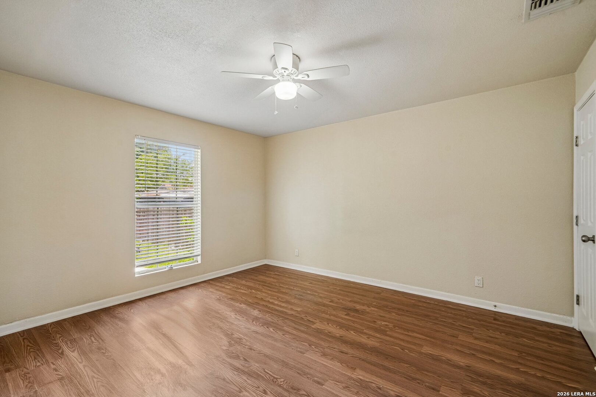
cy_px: 198
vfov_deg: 77.3
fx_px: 248
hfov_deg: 100.4
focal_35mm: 15
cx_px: 298
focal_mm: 15
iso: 500
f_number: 8
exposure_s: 1/20
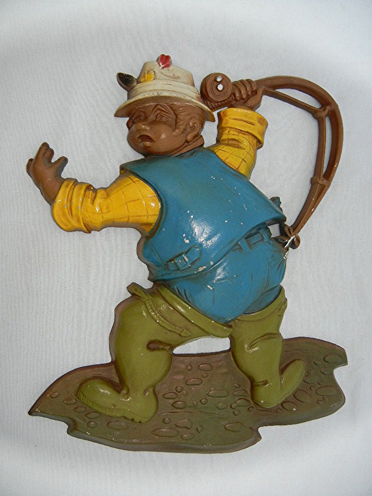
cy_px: 248
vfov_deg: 60.0
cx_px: 186
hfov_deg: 46.8
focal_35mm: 30
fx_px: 430
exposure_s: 1/30
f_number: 3.5
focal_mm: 5.4
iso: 200
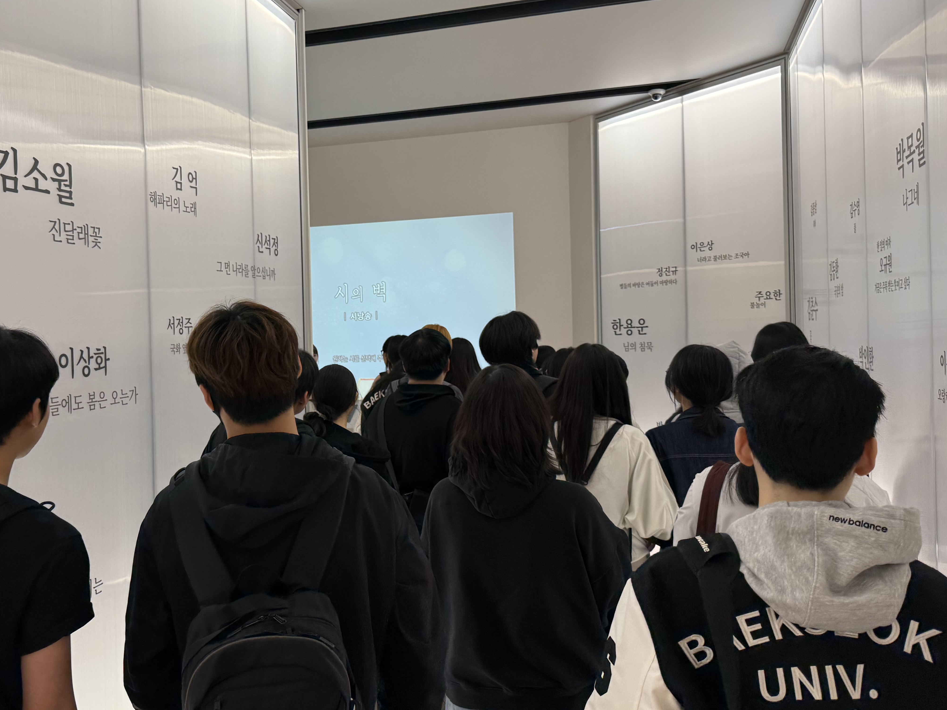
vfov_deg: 41.8
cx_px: 338
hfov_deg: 53.2
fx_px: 930
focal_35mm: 34
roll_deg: +1.4
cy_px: 332
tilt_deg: +0.9
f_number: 1.78
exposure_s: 1/120
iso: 100
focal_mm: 6.76
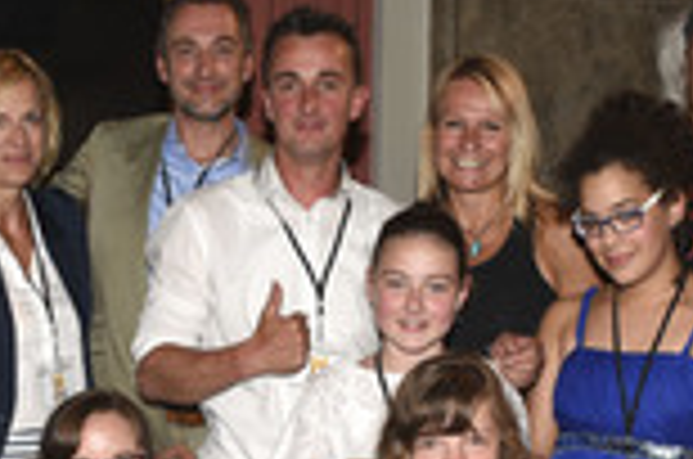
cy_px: 544
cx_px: 281
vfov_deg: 15.0
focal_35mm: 88
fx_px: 1690
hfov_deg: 23.1
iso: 160
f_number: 4.5
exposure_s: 1/125
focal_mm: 20
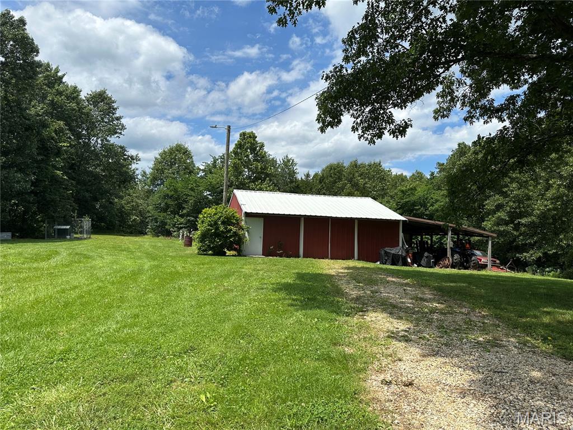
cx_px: 286
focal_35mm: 24
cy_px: 215
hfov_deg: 71.6
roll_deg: -2.5
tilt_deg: +3.7
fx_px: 397
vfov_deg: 56.8
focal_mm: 6.86
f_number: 1.78
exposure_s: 1/5848
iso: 80
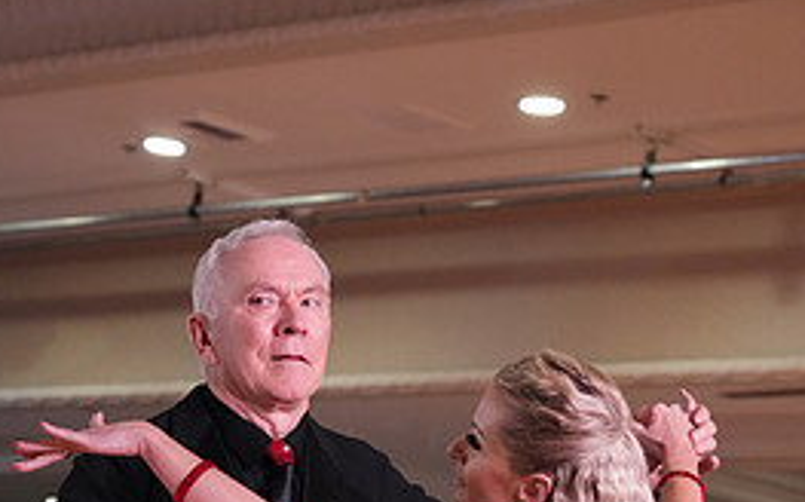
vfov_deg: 7.4
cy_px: 820
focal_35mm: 173
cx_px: 326
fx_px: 3793
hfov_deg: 12.1
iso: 5000
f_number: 5
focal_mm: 77
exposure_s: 1/320
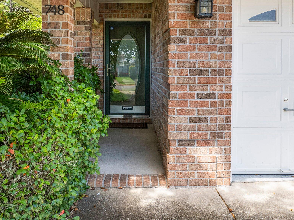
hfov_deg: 56.4
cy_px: 77
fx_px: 272
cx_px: 116
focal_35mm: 32
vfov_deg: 43.6
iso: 190
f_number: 2.8
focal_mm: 12.29
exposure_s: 1/15
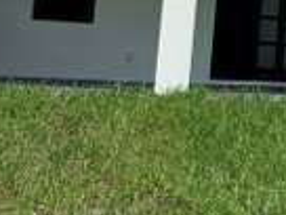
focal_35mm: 85
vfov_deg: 16.8
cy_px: -30
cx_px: 370
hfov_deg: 21.0
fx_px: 702
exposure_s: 1/11905
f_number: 1.78
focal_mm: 6.76
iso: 80
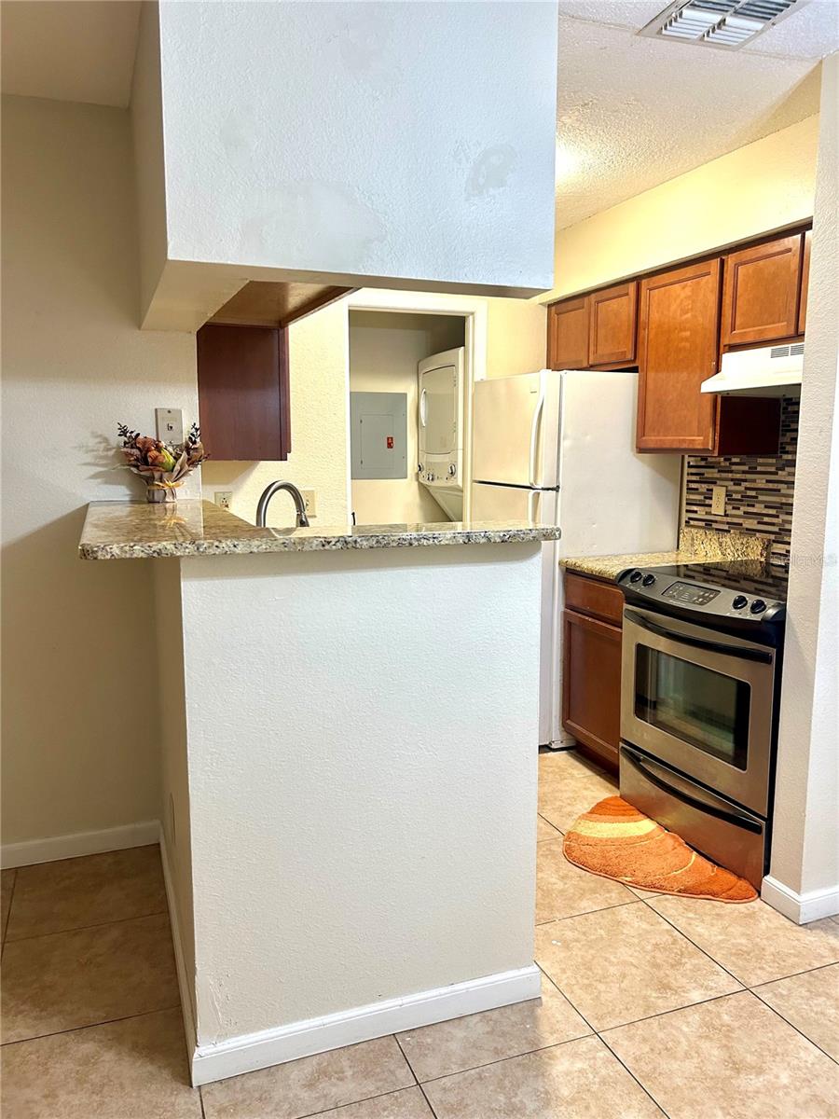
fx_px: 840
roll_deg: +0.0
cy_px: 560
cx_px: 420
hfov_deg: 53.1
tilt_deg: -7.9
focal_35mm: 26
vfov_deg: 67.3
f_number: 1.5
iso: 125
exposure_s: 1/60
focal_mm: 5.7
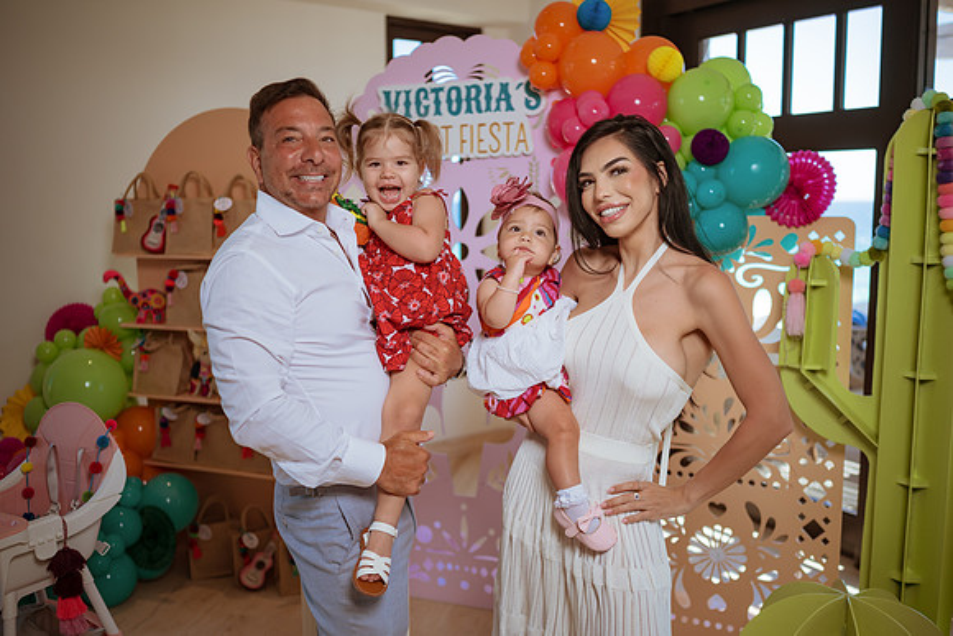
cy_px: 318
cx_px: 476
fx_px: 927
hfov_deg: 54.4
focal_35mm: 35
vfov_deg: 37.9
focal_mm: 35
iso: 160
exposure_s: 1/1250
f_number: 1.8
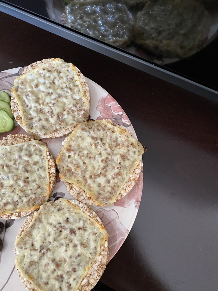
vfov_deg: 67.3
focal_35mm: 26
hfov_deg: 53.1
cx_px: 109
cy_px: 146
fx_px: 218
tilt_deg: -74.2
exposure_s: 1/38
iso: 640
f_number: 1.8
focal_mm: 4.25
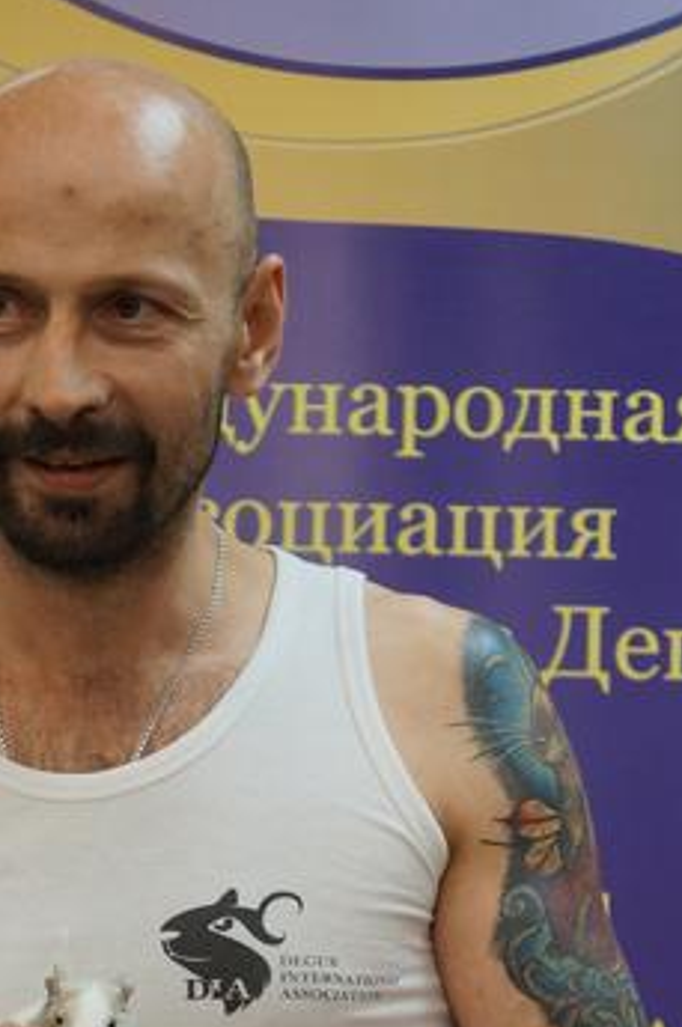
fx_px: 3335
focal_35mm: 117
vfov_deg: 17.3
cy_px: 893
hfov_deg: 11.6
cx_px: 153
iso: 1000
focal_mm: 42
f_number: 4.5
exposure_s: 1/160
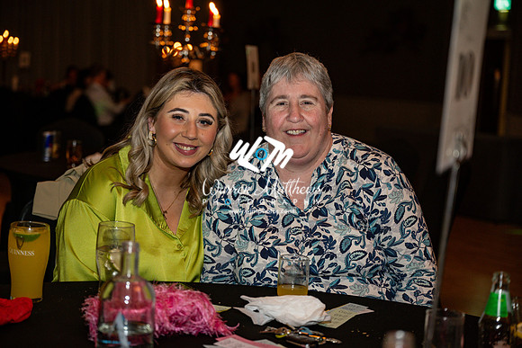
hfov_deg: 31.4
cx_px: 261
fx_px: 928
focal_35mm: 64
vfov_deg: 21.3
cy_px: 174
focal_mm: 64
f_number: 3.2
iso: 500
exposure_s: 1/125
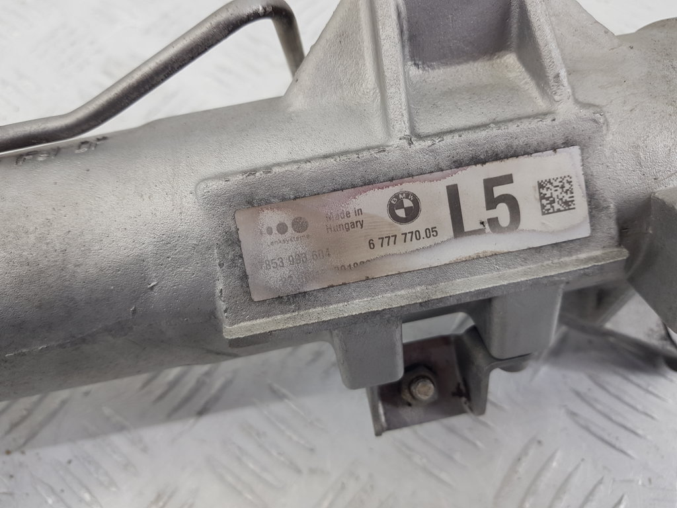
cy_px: 254
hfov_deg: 67.3
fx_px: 508
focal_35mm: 26
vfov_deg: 53.1
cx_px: 338
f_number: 1.7
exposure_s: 1/100
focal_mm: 4.2
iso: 80
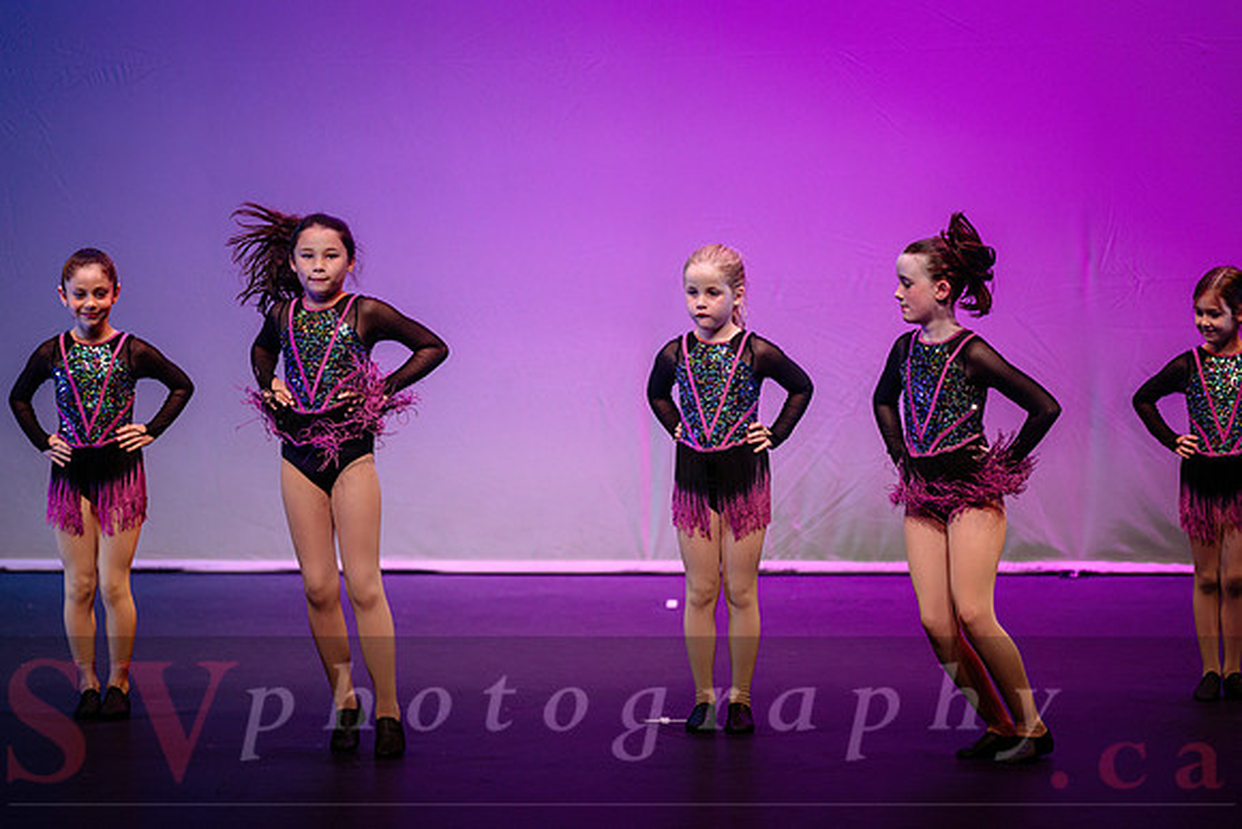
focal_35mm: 193
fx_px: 6646
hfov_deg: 10.7
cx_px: 595
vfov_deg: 7.1
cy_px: 397
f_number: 2.8
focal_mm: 185
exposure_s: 1/640
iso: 1600
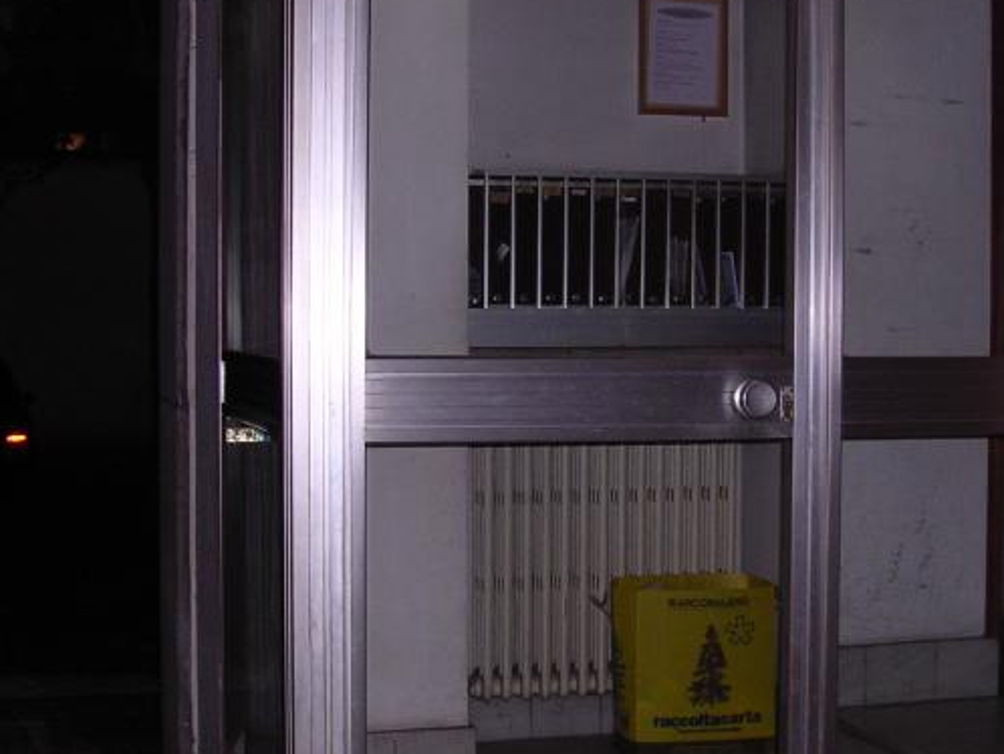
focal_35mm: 61
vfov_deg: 24.0
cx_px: 512
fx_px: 1770
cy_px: 381
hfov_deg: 31.7
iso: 163
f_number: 2.8
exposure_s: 1/60.1
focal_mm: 5.8
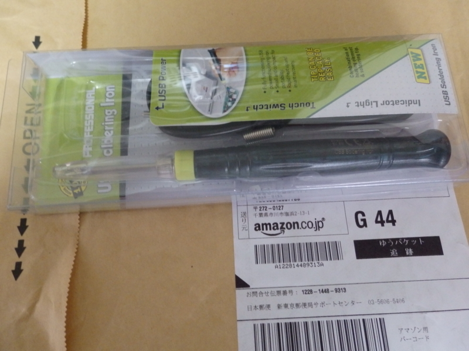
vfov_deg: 54.9
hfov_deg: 69.4
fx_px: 339
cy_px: 176
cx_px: 234
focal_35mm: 25
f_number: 3
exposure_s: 1/25
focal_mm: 4.5
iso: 800
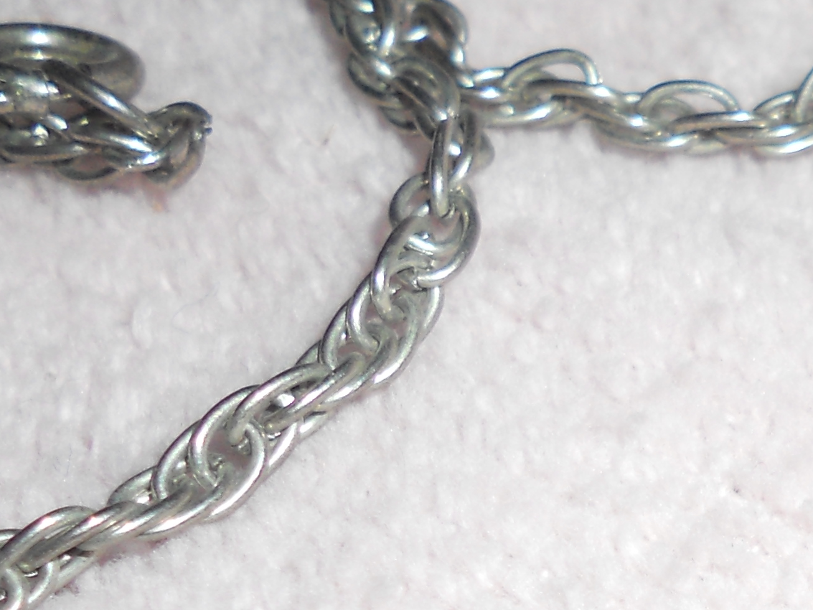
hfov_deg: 18.2
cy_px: 753
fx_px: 2302
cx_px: 1164
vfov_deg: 14.6
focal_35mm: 98
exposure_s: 1/25
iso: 80
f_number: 8.8
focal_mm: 5.8
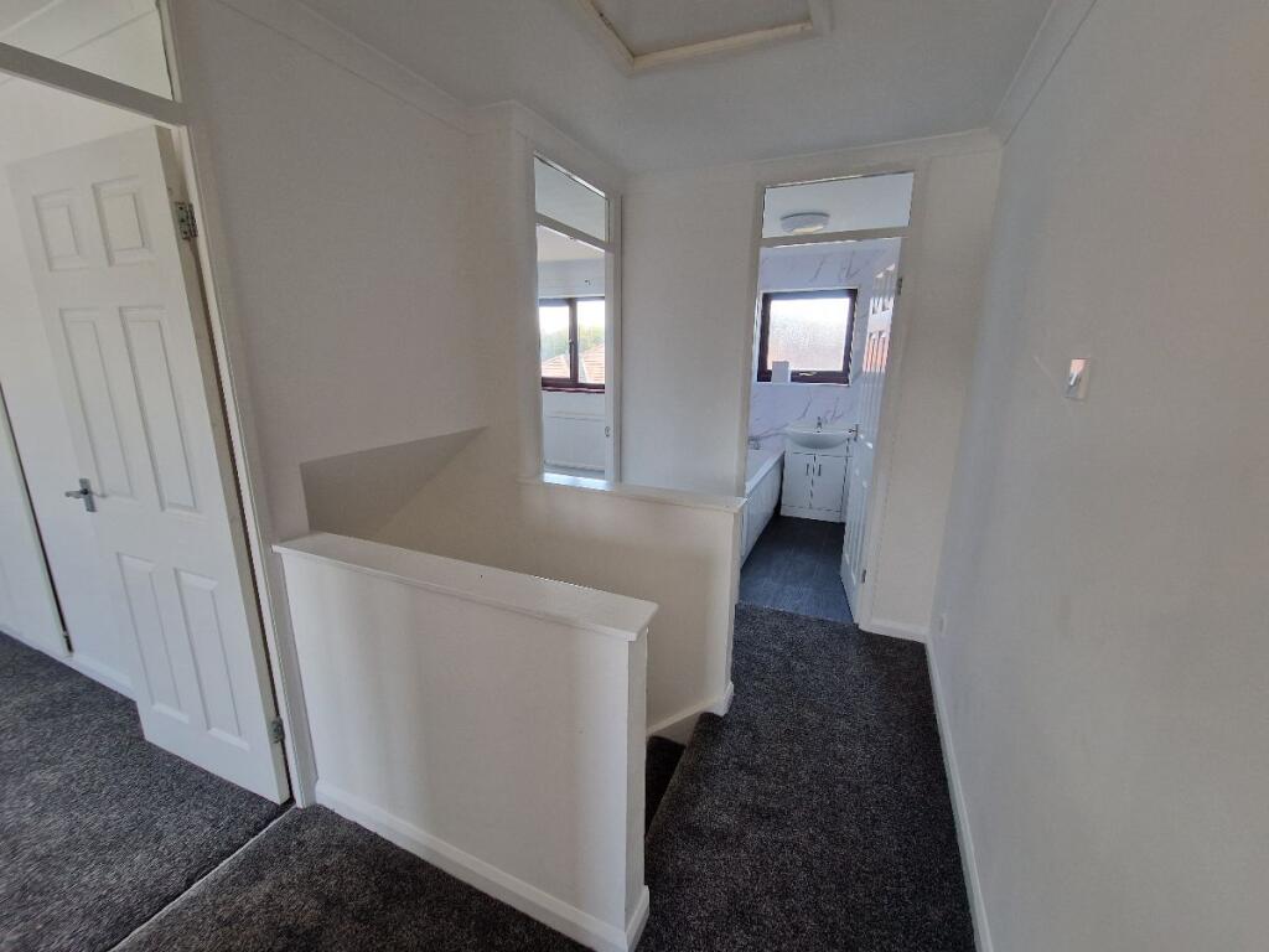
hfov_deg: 106.2
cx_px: 634
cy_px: 476
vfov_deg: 89.9
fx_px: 477
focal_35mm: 13
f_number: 2.2
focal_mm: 2.2
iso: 100
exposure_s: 1/50
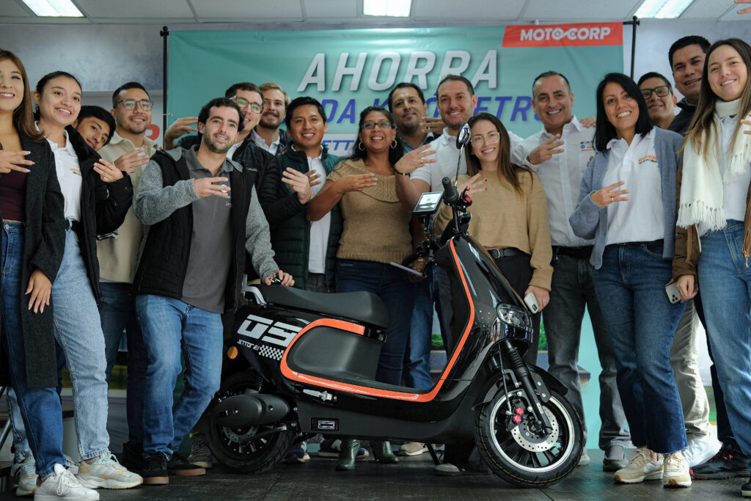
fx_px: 1106
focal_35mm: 53
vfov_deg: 25.5
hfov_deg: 37.5
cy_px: 250
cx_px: 376
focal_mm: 35
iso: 400
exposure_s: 1/100
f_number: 3.2
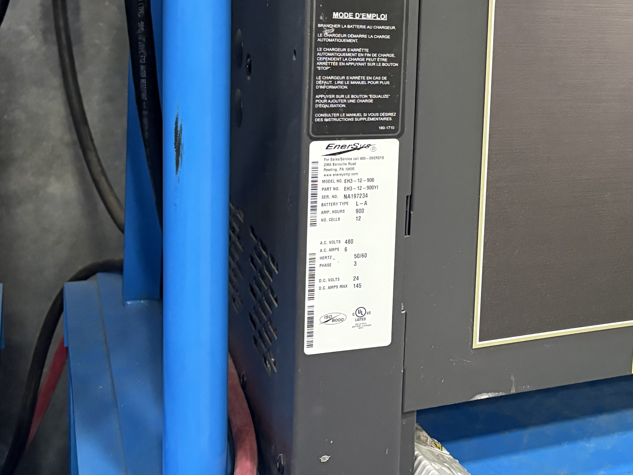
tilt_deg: -8.3
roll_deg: -3.6
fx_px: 969
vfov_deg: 27.0
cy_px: 89
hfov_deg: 34.5
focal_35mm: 53
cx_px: 549
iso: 400
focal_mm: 5.96
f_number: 1.6
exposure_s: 1/60
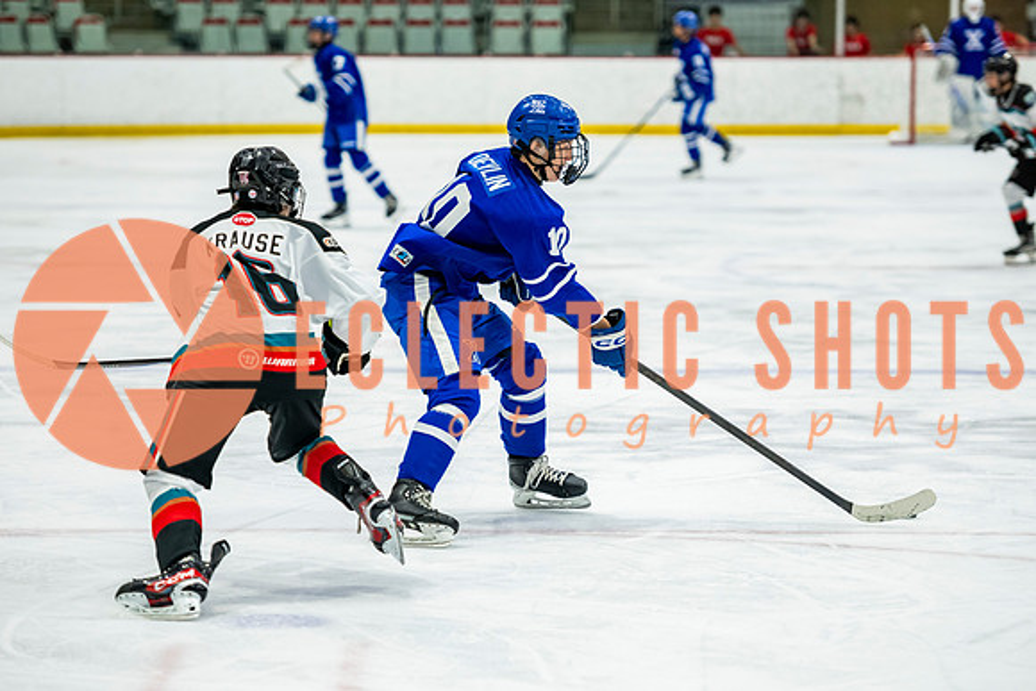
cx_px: 518
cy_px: 391
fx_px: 4547
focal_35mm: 158
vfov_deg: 8.7
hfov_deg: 13.0
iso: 1600
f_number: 3.2
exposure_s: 1/800
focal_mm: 135
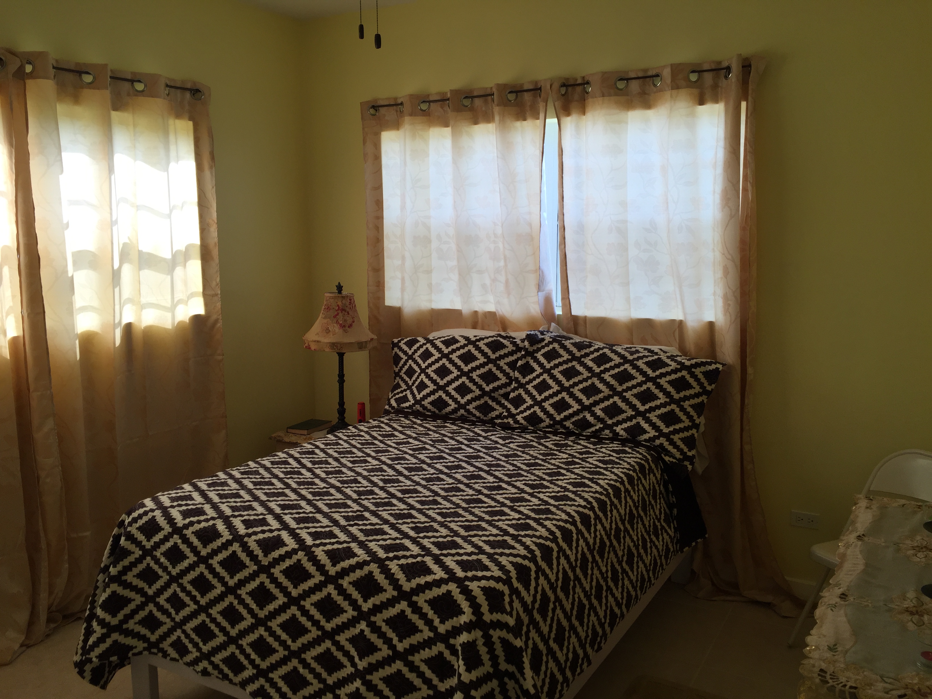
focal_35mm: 29
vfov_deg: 48.2
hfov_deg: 61.7
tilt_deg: -8.1
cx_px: 466
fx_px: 781
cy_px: 350
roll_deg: -0.5
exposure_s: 1/151
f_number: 2.2
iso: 32
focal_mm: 4.15
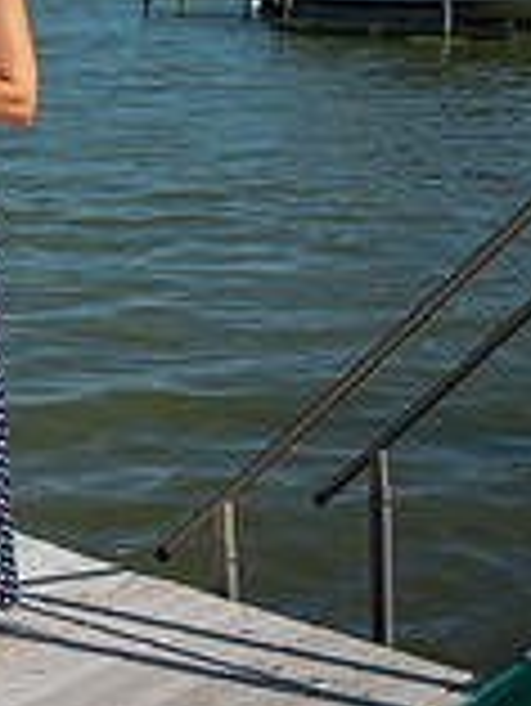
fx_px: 1736
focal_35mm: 85
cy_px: 22
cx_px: -630
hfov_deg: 13.8
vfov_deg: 22.2
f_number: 7.1
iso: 50
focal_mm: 24
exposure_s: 1/200
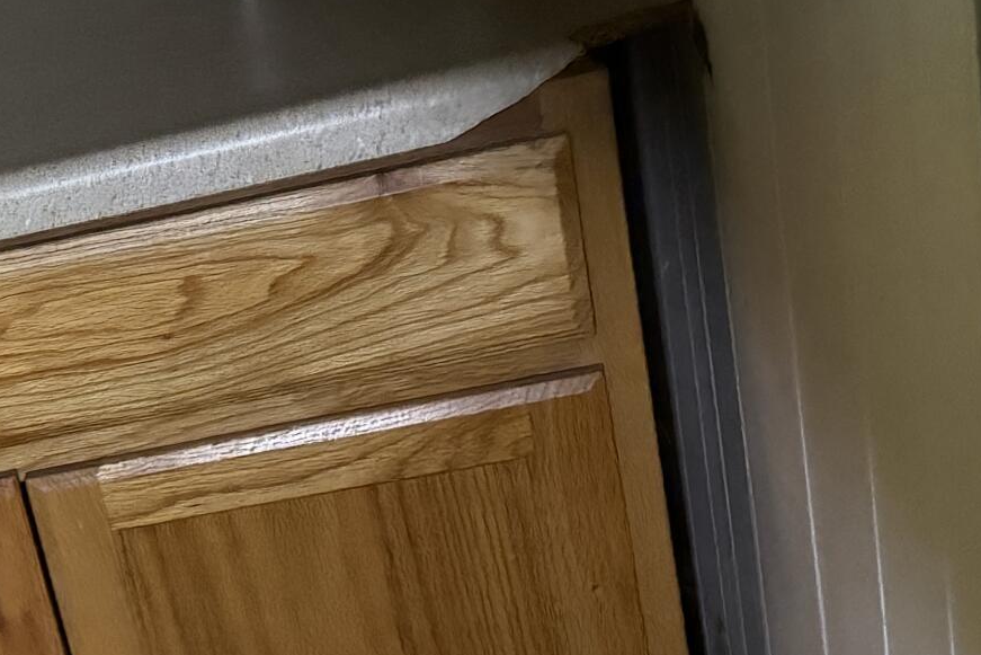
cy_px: 479
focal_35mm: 86
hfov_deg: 22.2
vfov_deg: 15.8
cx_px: -136
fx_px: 2344
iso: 1000
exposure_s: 1/30
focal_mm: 6.76
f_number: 1.78
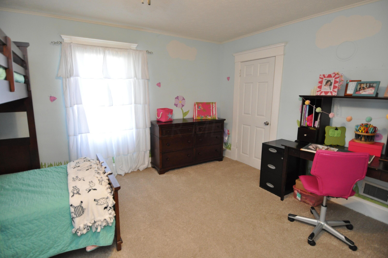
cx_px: 194
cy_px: 129
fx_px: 194
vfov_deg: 67.2
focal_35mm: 18
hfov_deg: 90.1
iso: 1000
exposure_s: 1/60
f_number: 4
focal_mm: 12
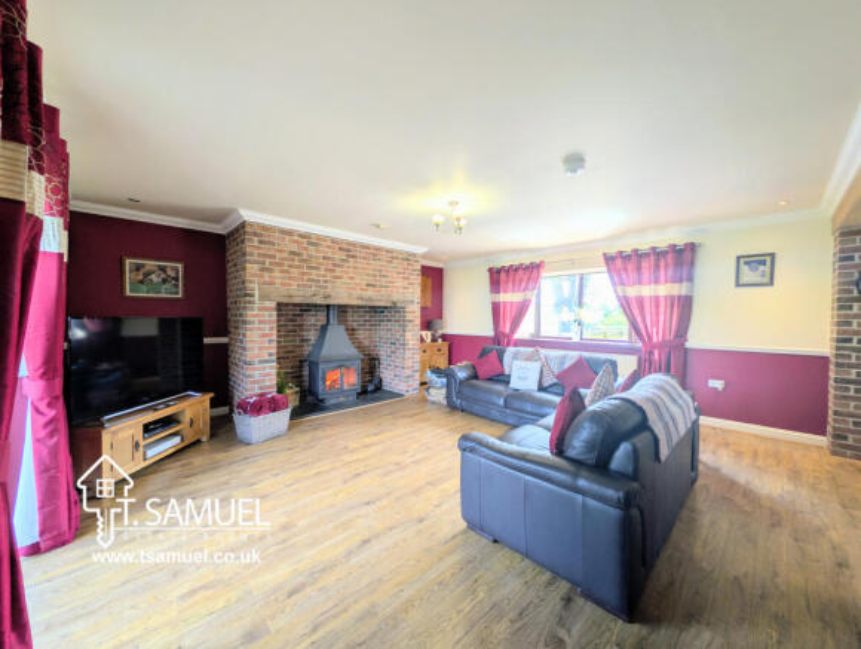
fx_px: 299
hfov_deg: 110.4
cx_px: 430
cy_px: 324
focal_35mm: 12
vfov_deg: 94.7
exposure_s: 1/76.2
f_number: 1.95
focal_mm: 2.23
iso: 46
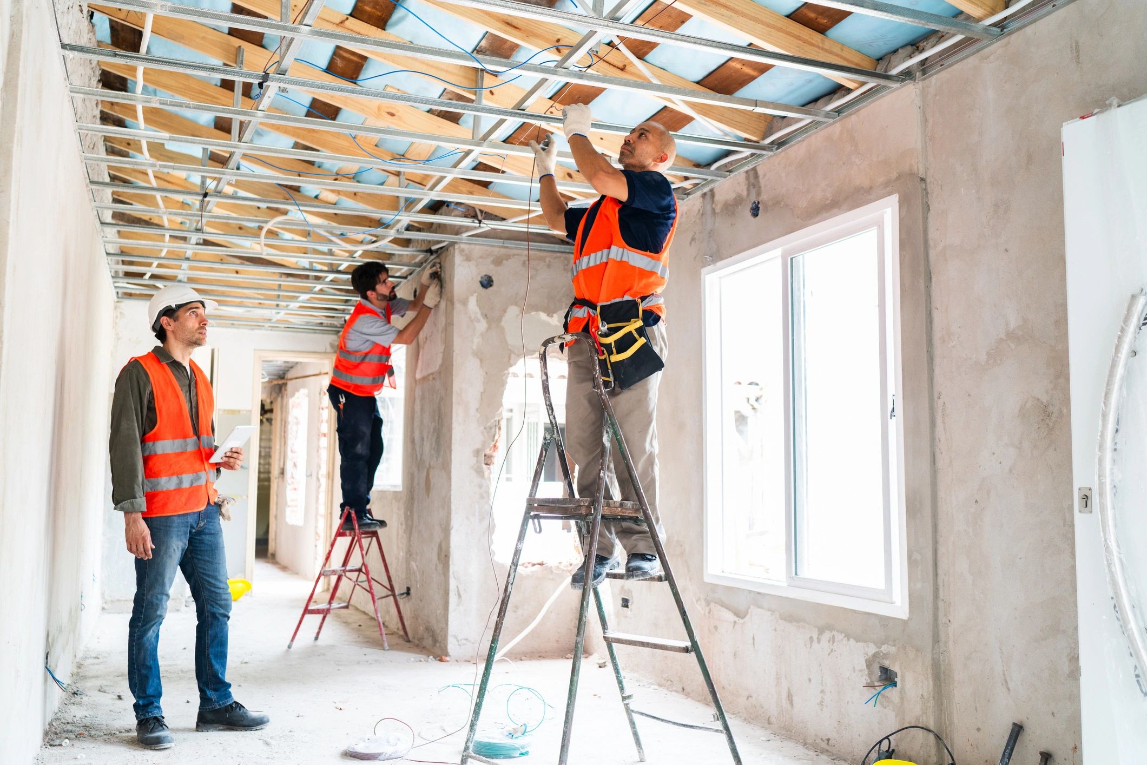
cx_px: 574
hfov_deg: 54.4
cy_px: 382
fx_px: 1115
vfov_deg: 37.9
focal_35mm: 35
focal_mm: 35
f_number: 2.8
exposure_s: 1/200
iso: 640
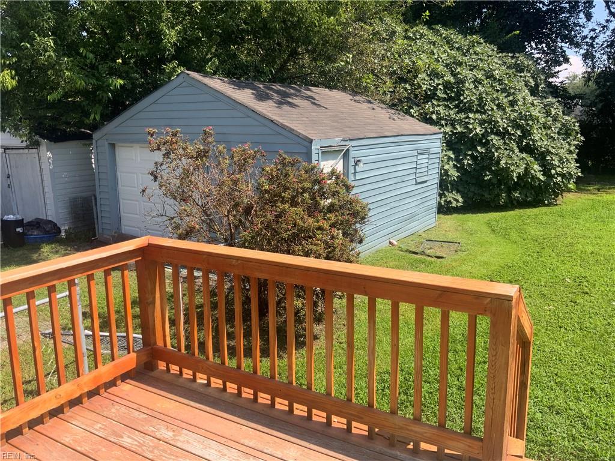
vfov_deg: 48.2
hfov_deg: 61.7
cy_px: 230
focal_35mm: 29
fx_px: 515
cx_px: 308
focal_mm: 3
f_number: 1.8
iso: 16
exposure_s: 1/912
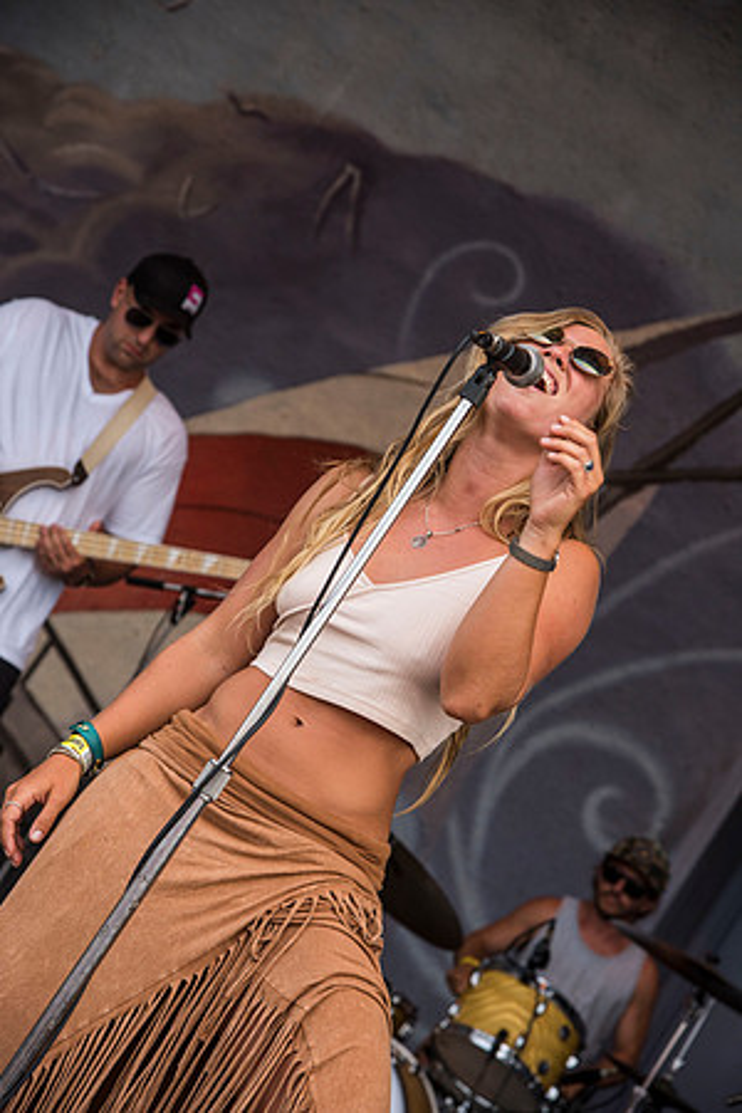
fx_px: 2628
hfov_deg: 16.1
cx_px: 371
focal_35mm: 85
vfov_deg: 23.9
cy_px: 556
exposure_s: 1/320
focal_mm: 85
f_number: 5
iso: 400
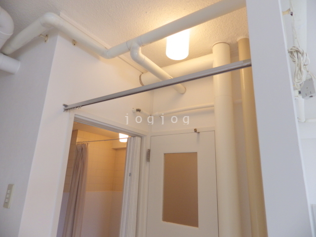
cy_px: 118
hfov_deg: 76.4
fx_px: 201
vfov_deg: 61.1
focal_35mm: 22
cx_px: 158
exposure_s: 1/60
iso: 100
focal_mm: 4
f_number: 3.1
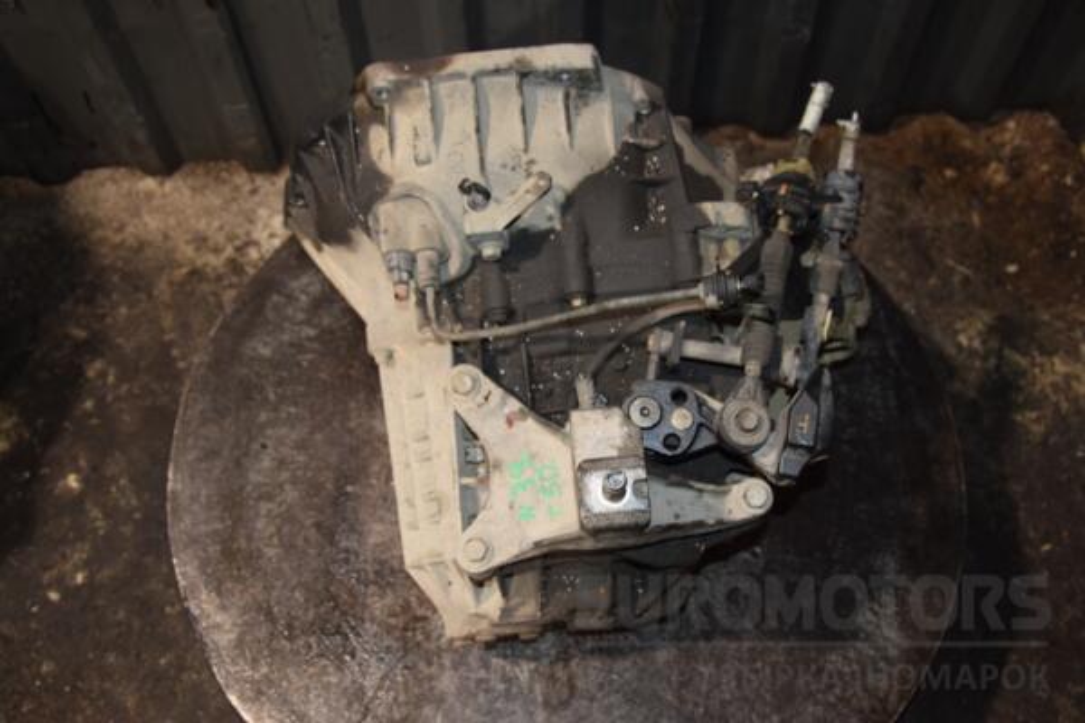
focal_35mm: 39
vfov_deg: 34.2
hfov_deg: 49.6
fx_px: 1175
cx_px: 542
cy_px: 362
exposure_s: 1/60
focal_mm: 26
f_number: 5
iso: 800
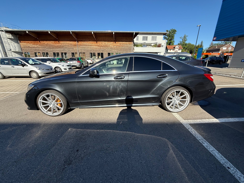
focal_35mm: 14
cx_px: 122
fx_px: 99
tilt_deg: -17.2
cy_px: 92
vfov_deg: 85.7
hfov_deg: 102.1
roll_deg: -0.2
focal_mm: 2.22
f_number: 2.2
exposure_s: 1/1235
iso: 64
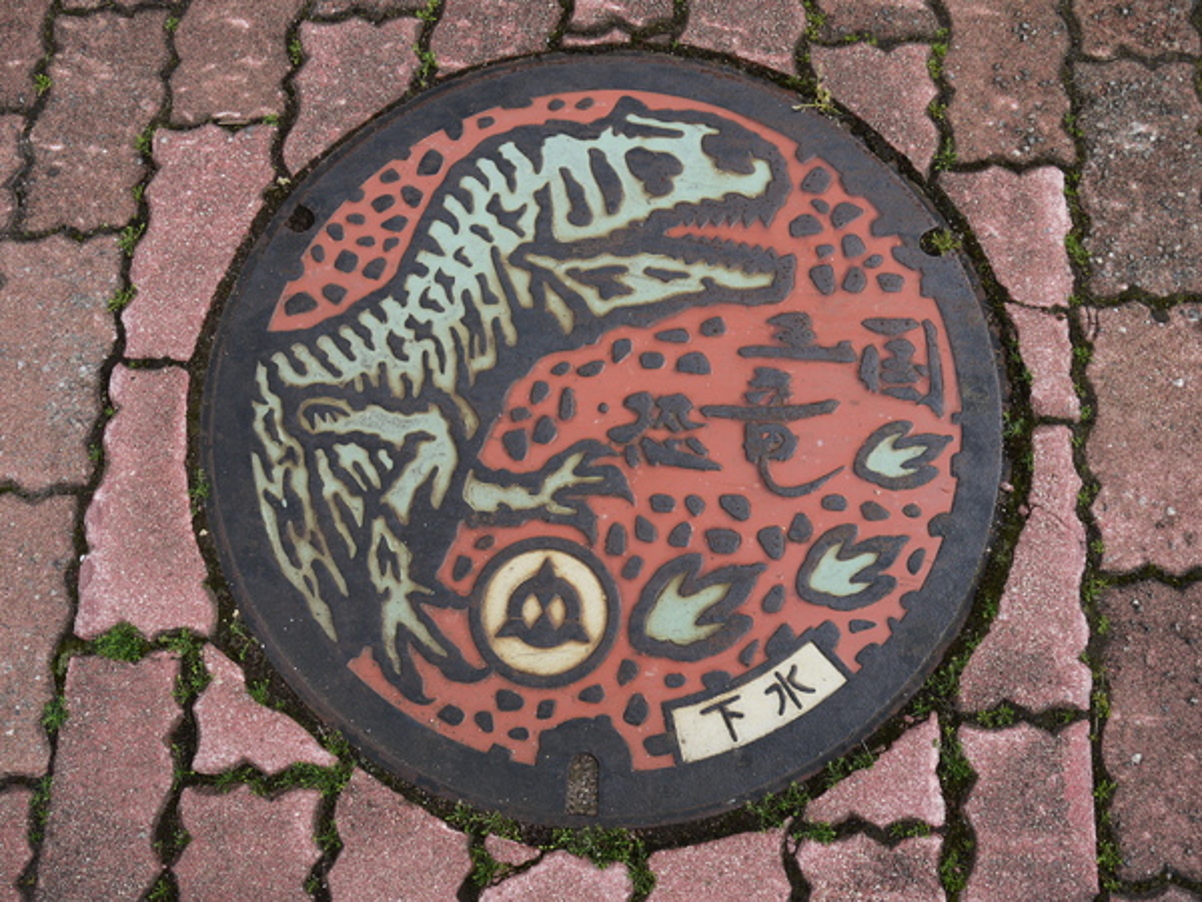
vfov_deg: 37.7
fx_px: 1320
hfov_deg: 49.0
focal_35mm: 38
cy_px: 451
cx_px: 601
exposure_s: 1/200
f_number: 6.3
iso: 100
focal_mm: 19
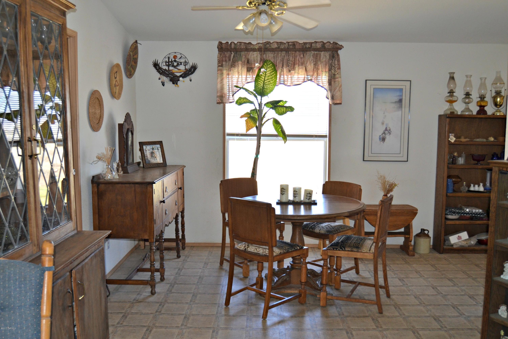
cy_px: 170
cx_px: 254
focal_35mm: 34
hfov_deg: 55.1
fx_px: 487
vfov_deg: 38.4
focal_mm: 23
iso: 400
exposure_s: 1/100
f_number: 4
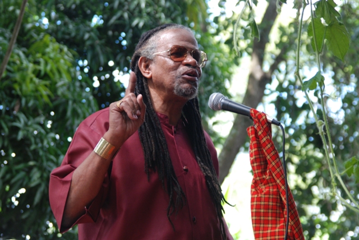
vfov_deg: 11.7
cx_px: 180
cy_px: 120
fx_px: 1168
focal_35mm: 117
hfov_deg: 17.5
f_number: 5.3
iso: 400
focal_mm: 78
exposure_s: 1/60
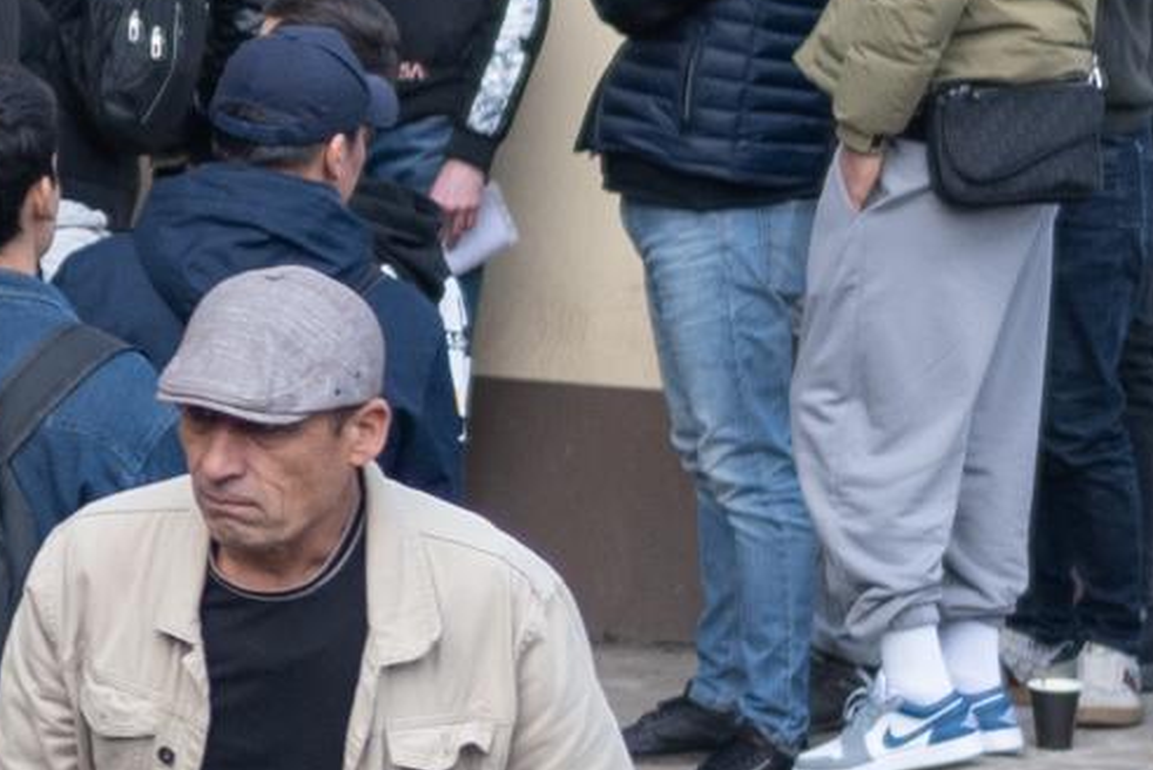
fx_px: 12305
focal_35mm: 384
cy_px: -775
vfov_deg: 3.6
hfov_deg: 5.1
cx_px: -1949
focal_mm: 40
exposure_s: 1/2000
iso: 200
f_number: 2
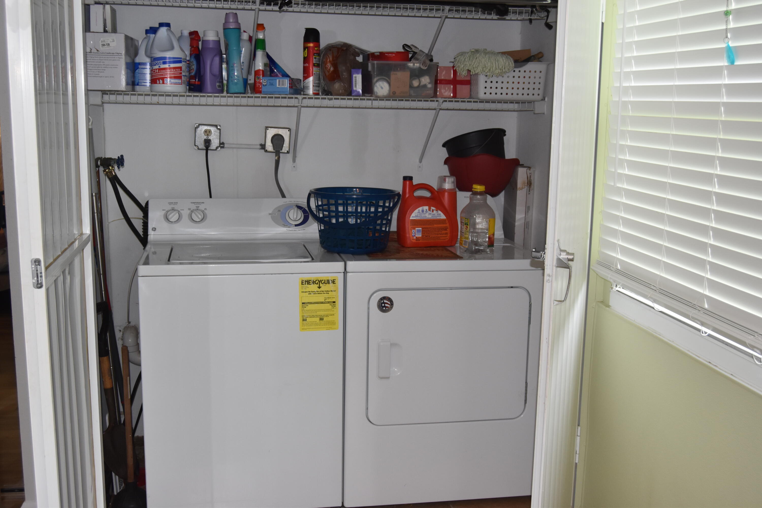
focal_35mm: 39
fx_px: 825
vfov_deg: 34.2
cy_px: 254
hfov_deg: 49.6
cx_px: 381
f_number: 5.6
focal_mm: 26
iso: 800
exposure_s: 1/125
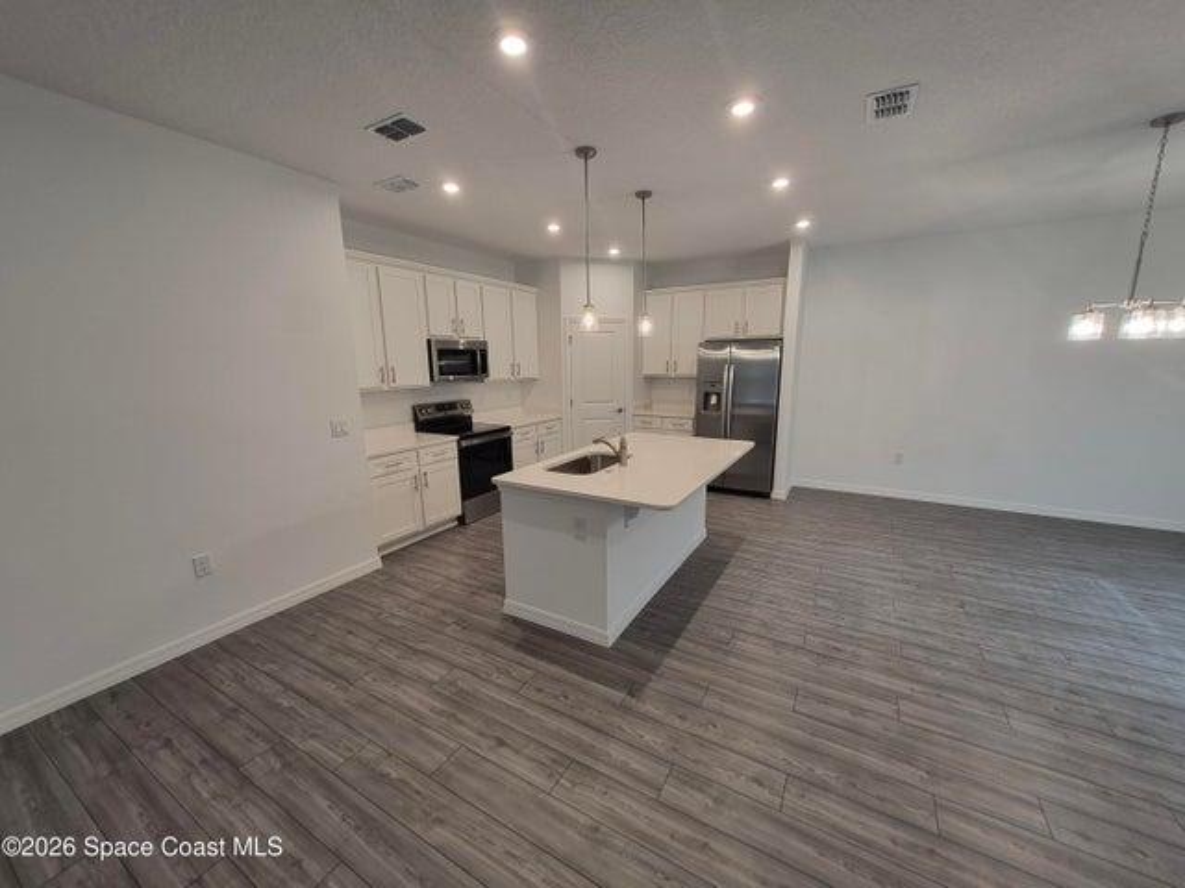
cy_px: 444
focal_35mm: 13
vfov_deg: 89.9
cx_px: 592
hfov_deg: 106.2
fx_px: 445
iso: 125
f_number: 2.2
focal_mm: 1.74
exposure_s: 1/60
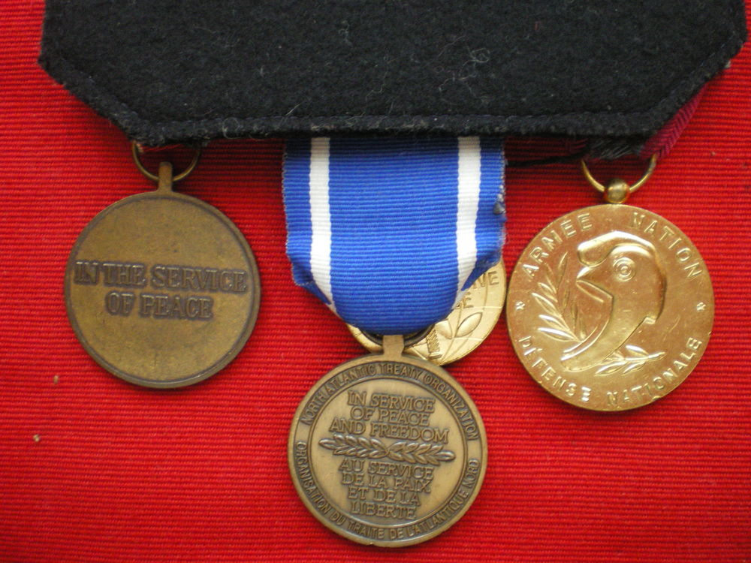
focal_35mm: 38
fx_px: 824
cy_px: 282
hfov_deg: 49.0
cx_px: 376
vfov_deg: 37.7
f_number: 3.1
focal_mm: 6.3
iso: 400
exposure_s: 1/20
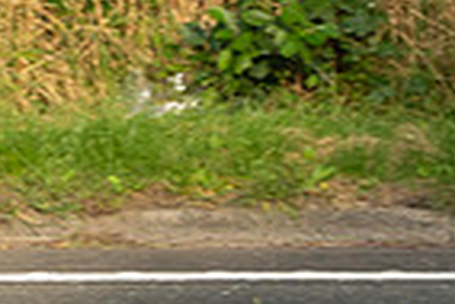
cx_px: -635
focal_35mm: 1117
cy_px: -132
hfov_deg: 1.8
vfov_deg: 1.2
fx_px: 14132
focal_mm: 171
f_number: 4
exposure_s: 1/1000
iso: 640
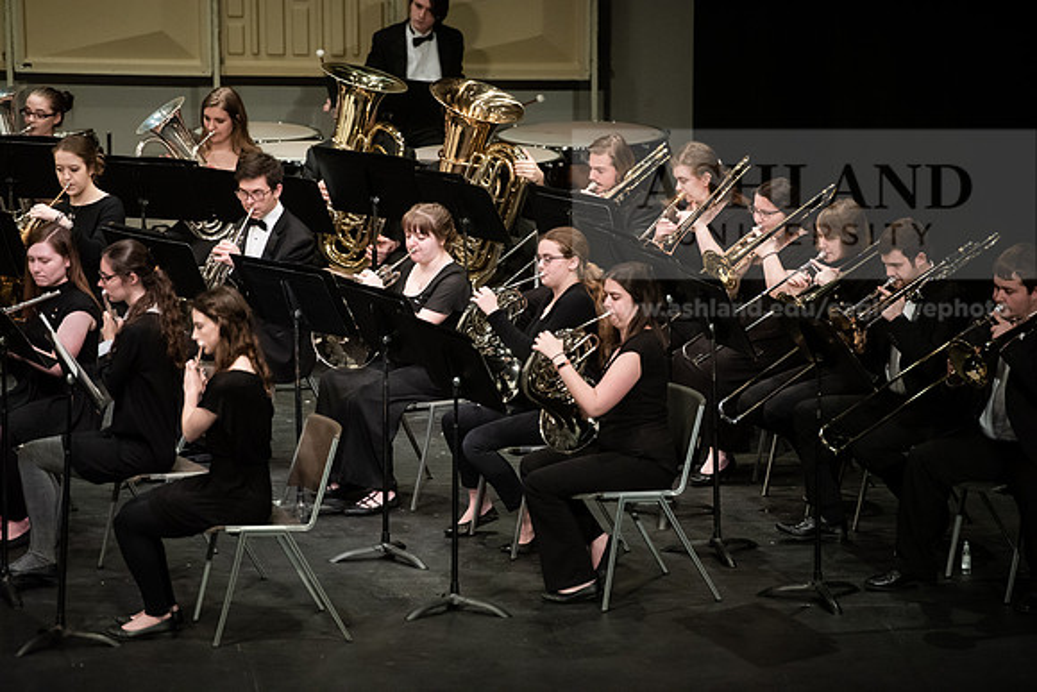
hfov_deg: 10.3
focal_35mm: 200
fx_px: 5762
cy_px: 346
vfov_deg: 6.9
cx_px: 518
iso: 3200
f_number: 3.5
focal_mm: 200
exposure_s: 1/200
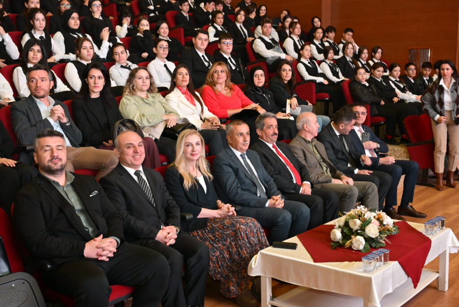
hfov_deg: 44.5
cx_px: 230
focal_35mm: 44
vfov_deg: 30.6
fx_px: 561
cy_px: 154
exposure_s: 1/60
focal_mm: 44
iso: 4500
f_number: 6.3
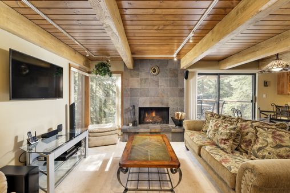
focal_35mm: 17
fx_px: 137
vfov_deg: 70.5
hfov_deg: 93.3
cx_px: 145
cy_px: 96
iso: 500
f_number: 7.1
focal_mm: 17
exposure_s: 1/13
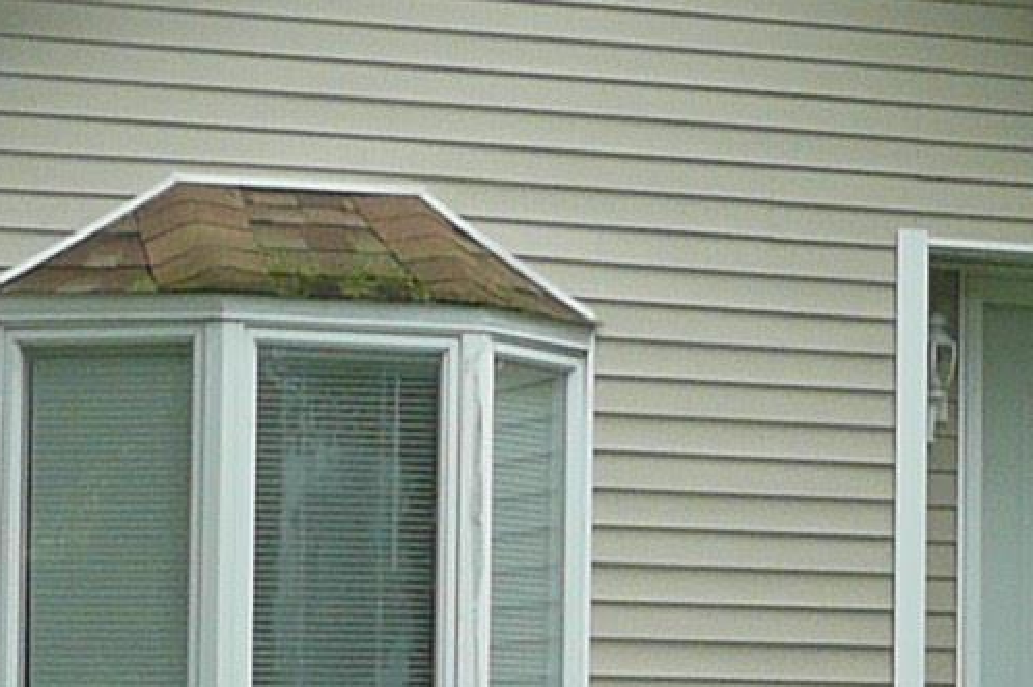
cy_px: 645
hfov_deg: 11.1
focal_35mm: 185
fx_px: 5303
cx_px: 884
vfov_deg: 7.4
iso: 100
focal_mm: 4.9
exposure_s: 1/50
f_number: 3.4
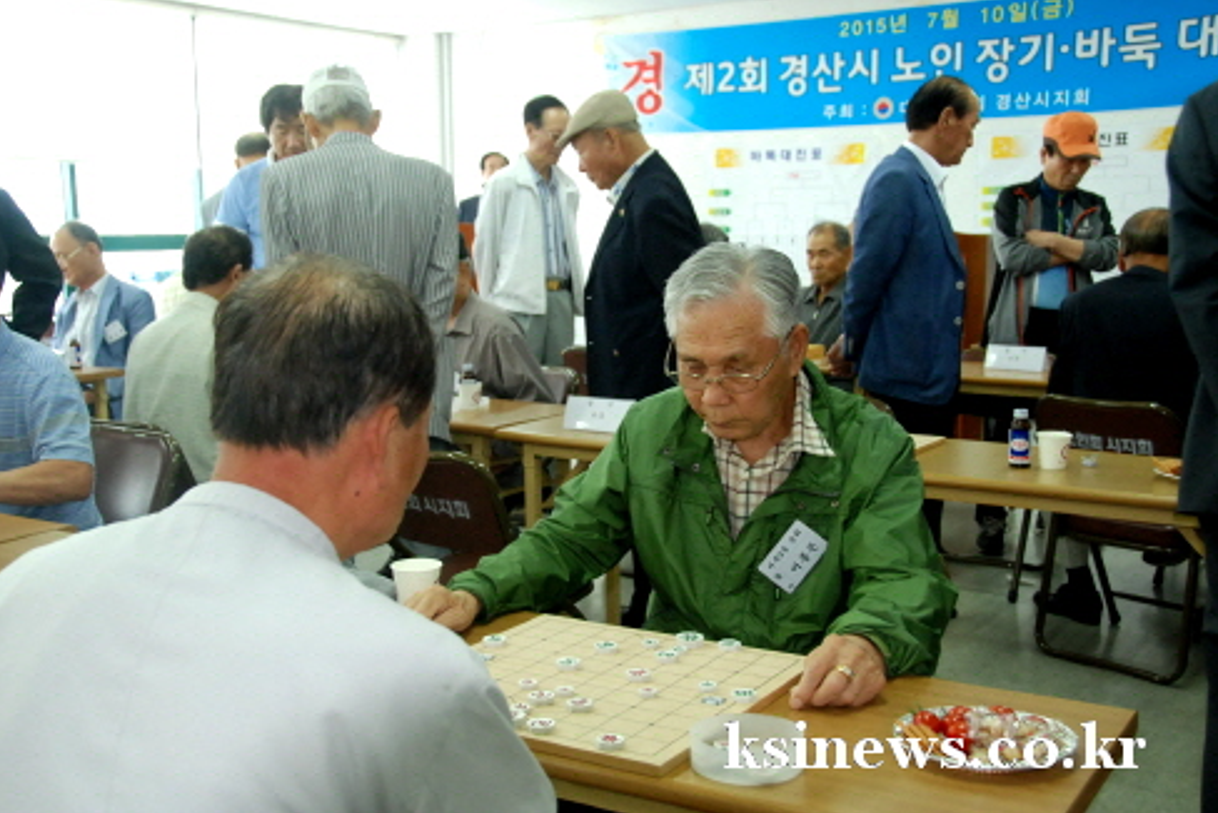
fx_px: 1354
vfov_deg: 33.4
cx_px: 599
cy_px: 411
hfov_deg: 48.4
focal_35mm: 40
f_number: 5
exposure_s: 1/60
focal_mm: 26
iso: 1000
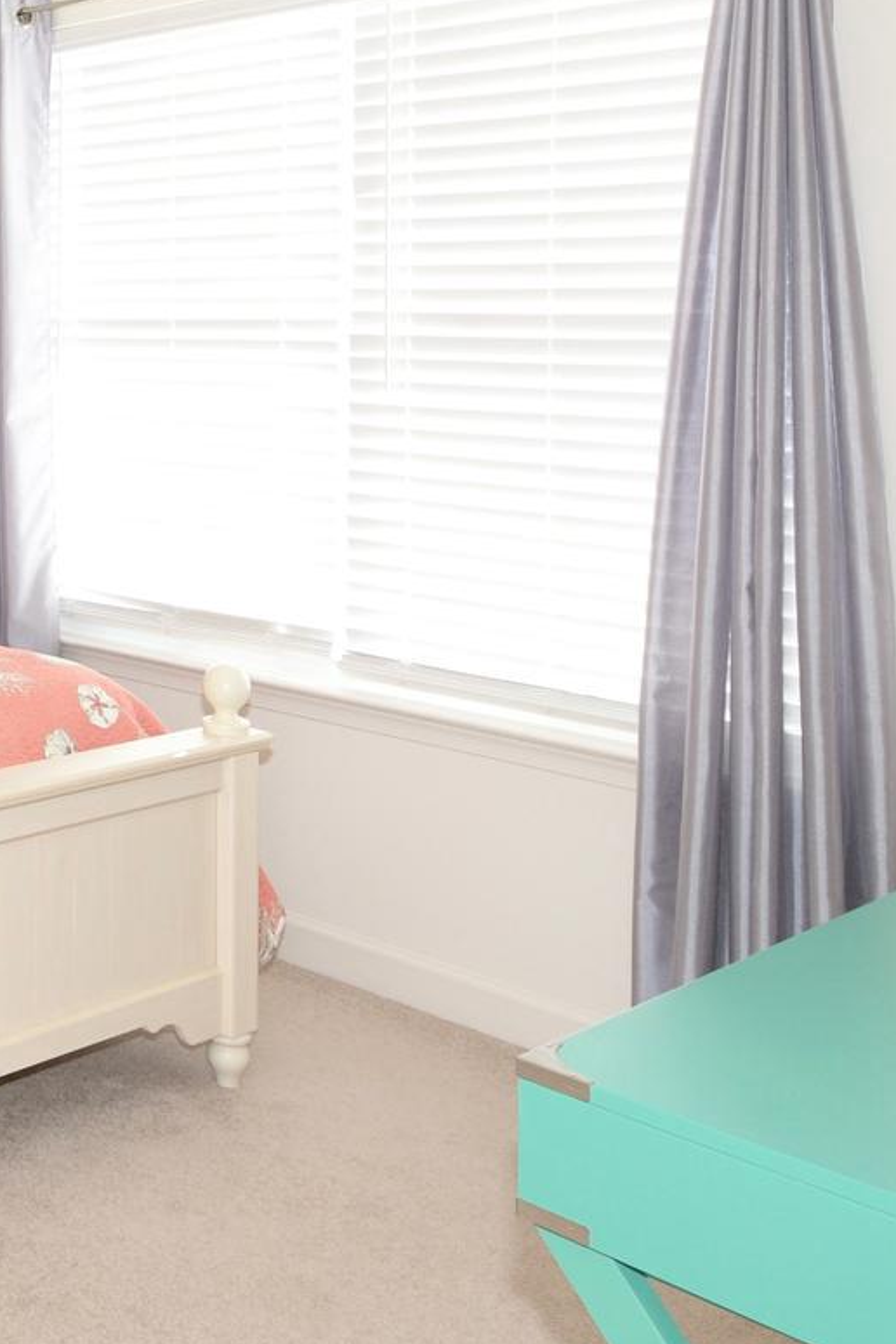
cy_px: 341
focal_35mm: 45
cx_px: -311
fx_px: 1680
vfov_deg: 42.3
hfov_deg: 25.2
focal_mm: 11.5
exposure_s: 1/60
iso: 500
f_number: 8
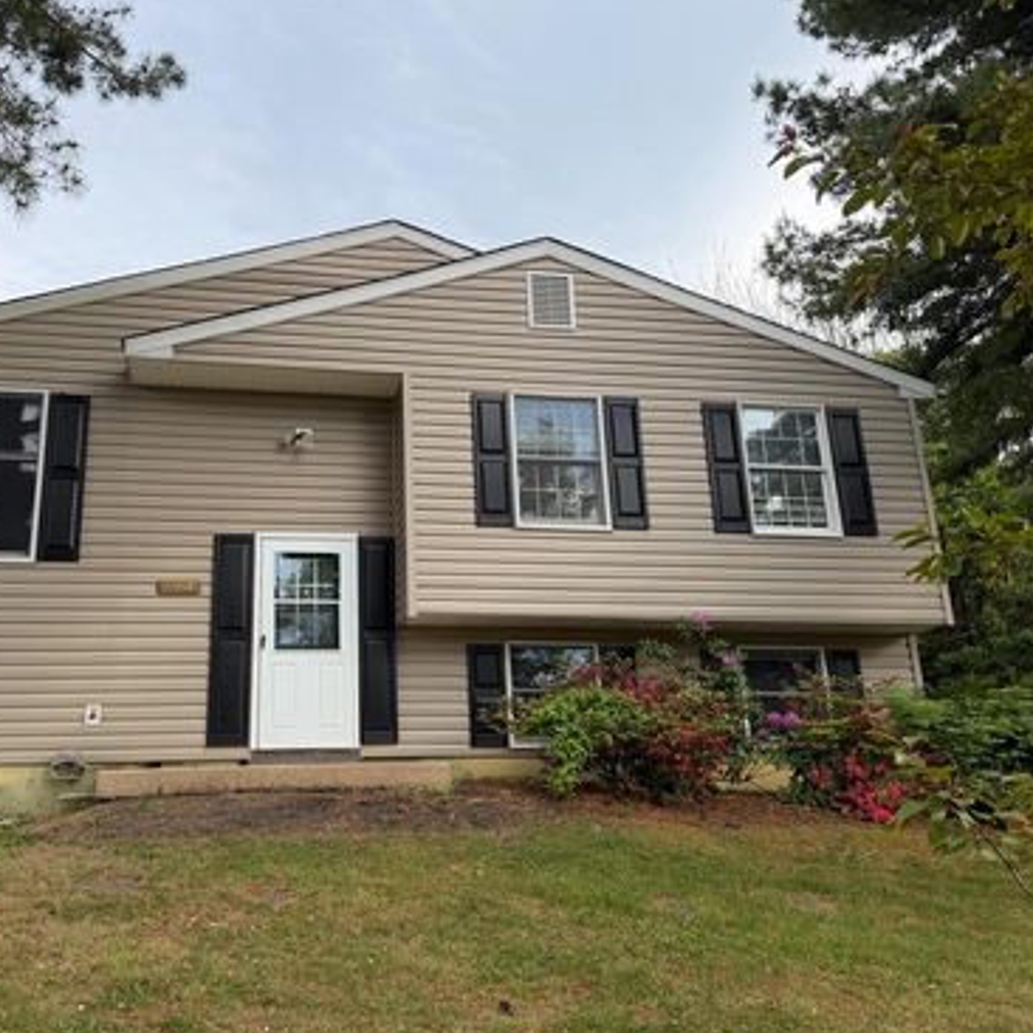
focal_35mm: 29
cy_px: 518
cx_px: 392
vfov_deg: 55.6
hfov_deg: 55.0
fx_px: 979
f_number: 1.78
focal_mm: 6.76
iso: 80
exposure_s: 1/1314
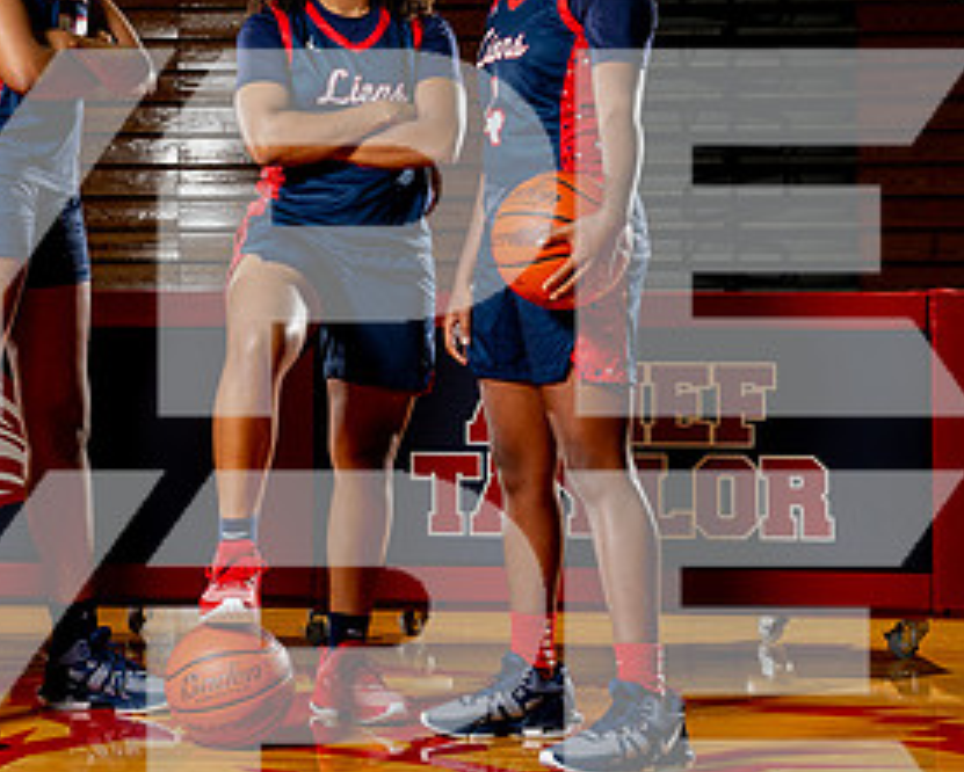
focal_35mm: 103
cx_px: 95
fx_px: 2941
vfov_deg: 14.9
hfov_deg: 18.3
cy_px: 232
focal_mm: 50
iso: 200
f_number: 8
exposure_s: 1/60
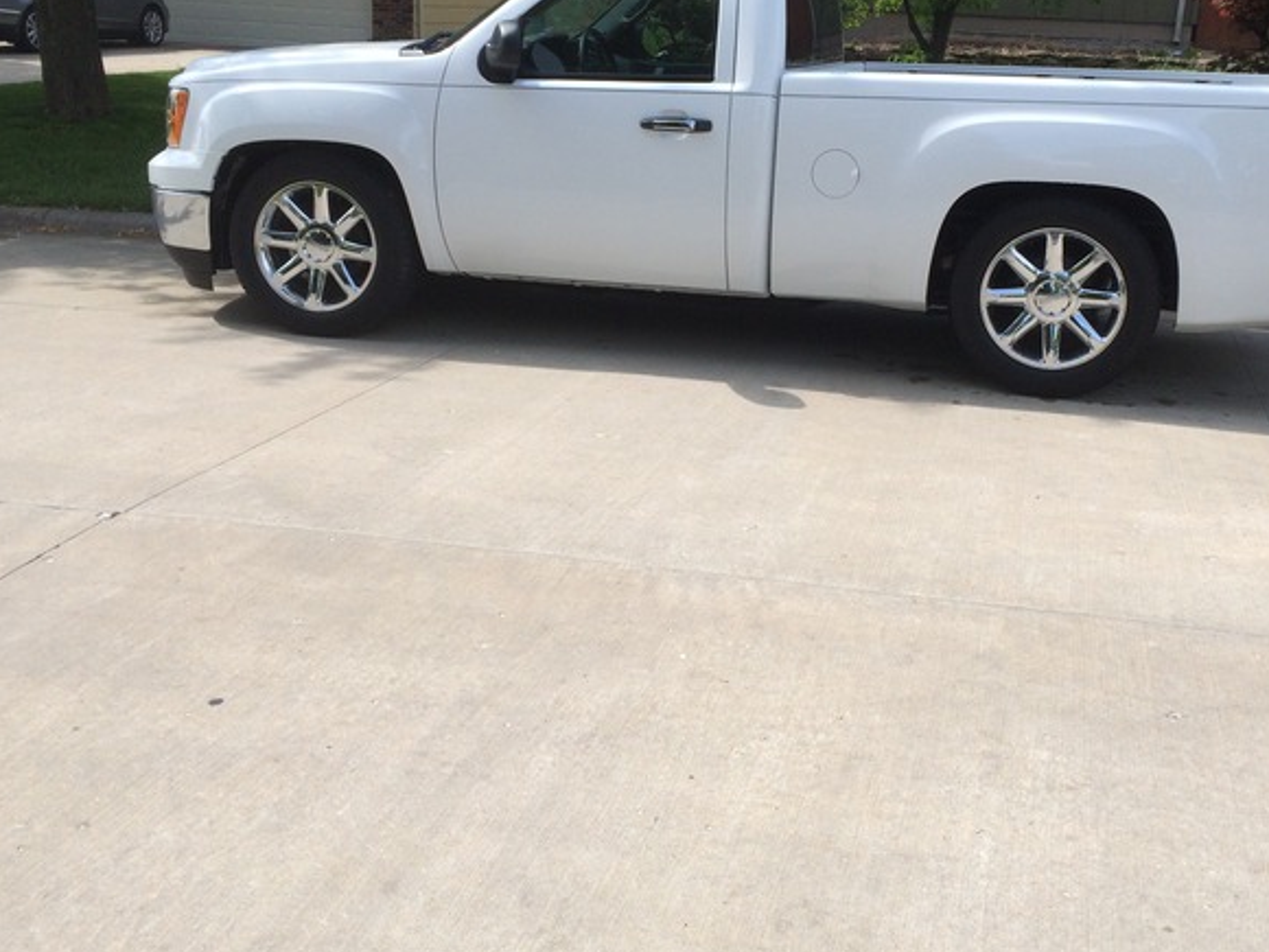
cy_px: 363
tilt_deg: -13.4
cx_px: 764
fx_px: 1466
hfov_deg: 46.5
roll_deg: -1.2
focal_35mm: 40
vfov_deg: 35.8
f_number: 2.2
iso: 32
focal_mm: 4.15
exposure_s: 1/1580
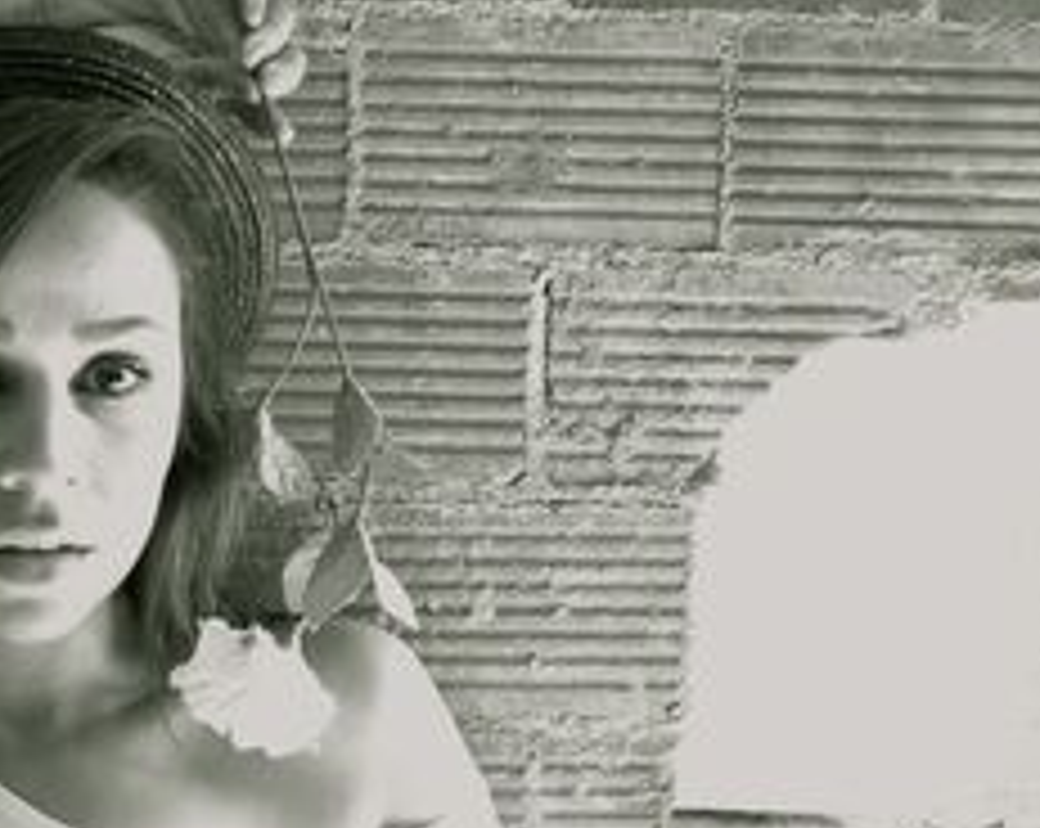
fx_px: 1598
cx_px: 126
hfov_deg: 34.3
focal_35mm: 52
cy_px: 549
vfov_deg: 28.9
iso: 500
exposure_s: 1/50
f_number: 3.5
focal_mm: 18
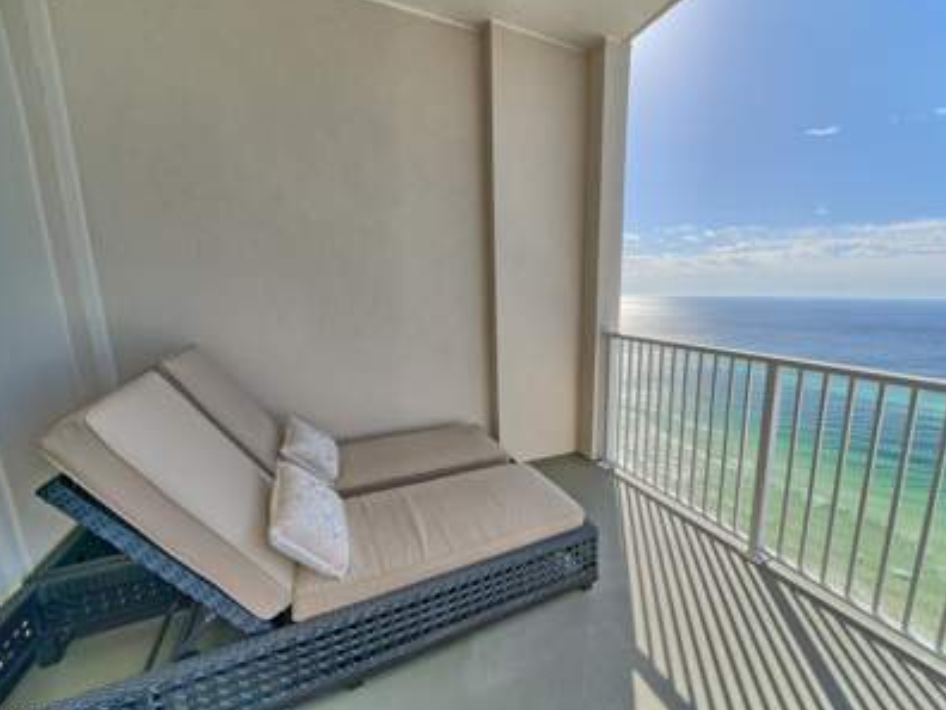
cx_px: 545
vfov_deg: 85.6
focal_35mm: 14
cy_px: 373
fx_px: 383
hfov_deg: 101.3
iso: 100
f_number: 11
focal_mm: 12
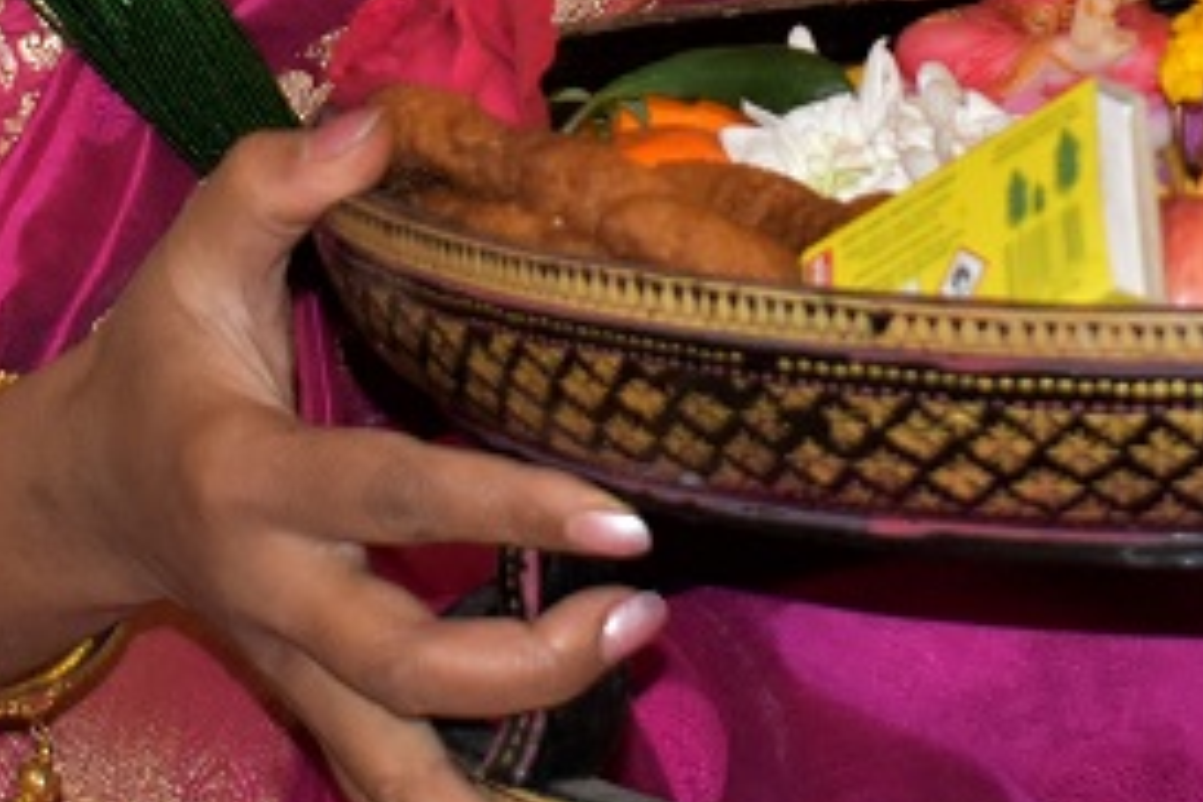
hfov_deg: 10.1
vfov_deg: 6.6
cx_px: 798
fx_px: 6823
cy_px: -401
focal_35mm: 204
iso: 1800
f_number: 4.2
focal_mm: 31
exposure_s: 1/60
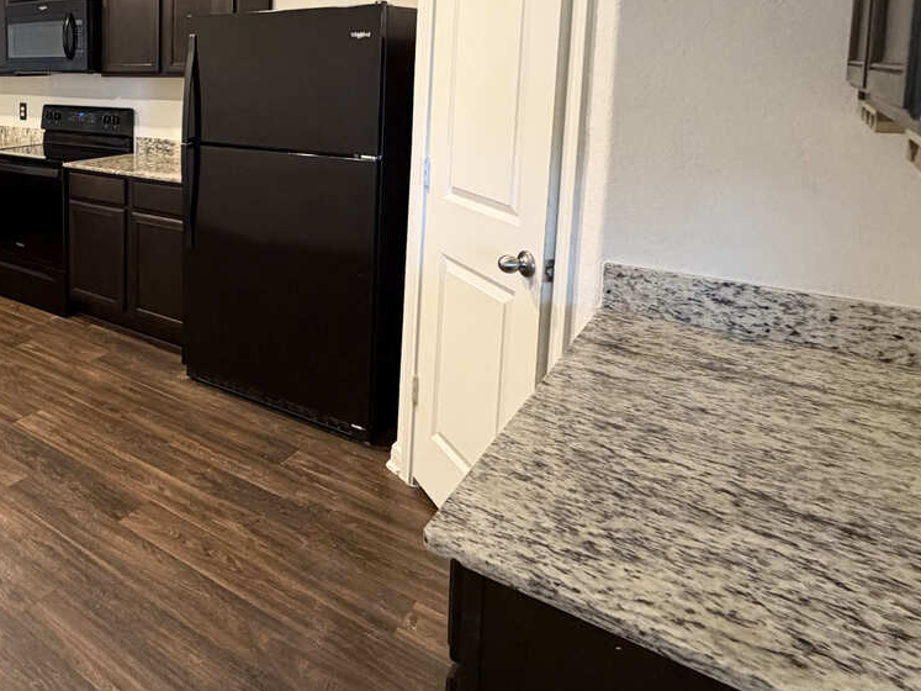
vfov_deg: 48.5
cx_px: 42
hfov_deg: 54.1
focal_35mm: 27
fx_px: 718
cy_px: 141
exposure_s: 1/60
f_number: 2.2
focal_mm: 2.2
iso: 320
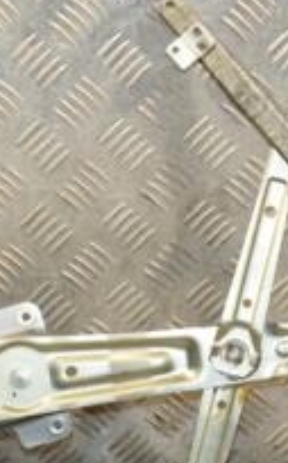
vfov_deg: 17.8
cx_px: 193
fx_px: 1473
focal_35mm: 117
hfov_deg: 11.2
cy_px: 279
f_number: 5
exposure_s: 1/200
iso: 800
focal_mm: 26
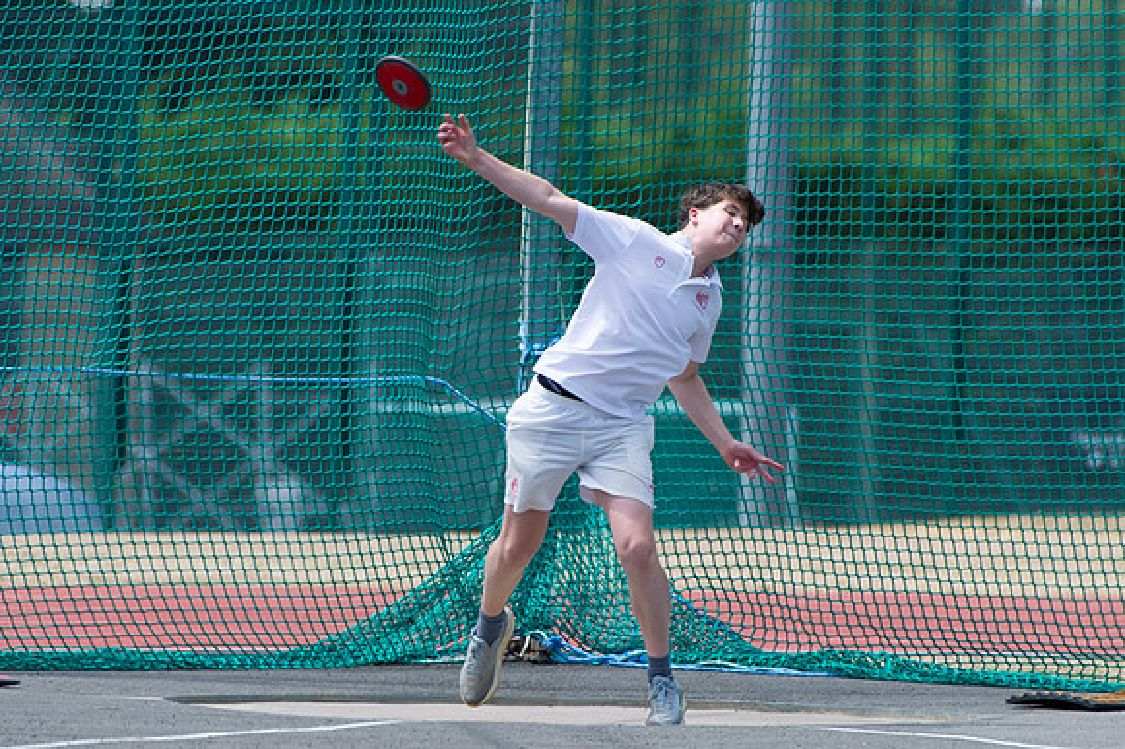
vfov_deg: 2.0
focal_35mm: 685
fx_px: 21382
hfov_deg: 3.0
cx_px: 634
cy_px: 416
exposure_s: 1/800
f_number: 5.6
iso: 200
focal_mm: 500
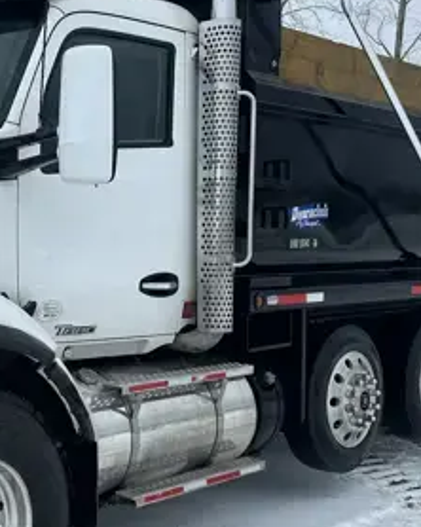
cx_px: 28
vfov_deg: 34.8
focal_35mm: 54
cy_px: 275
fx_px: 842
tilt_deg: -2.8
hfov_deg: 26.9
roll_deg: +0.8
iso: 80
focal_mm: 6.86
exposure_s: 1/3472
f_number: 1.78
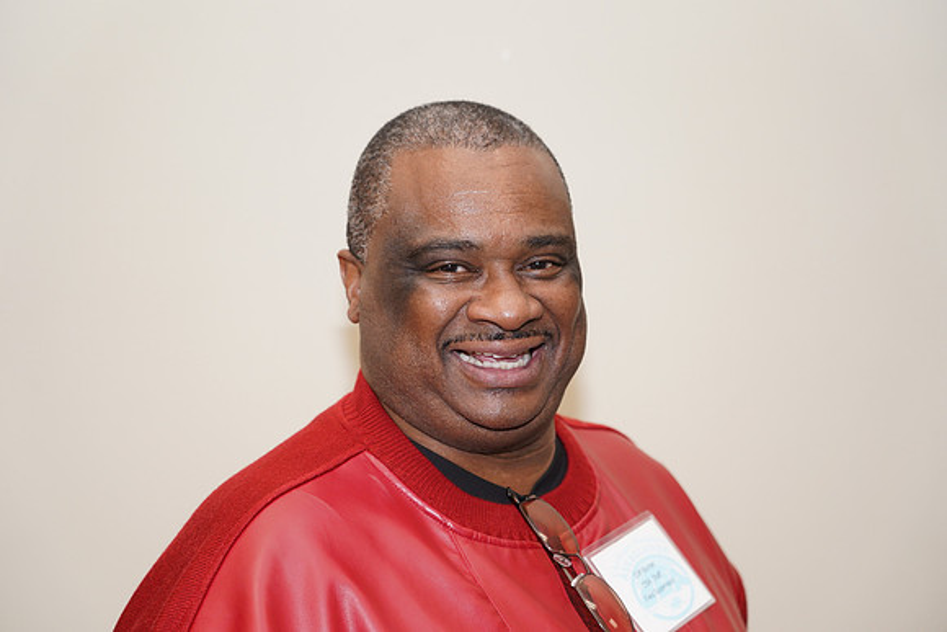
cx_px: 474
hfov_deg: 27.7
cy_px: 316
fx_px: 1921
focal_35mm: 73
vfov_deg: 18.7
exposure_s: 1/200
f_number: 4
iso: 800
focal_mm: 73
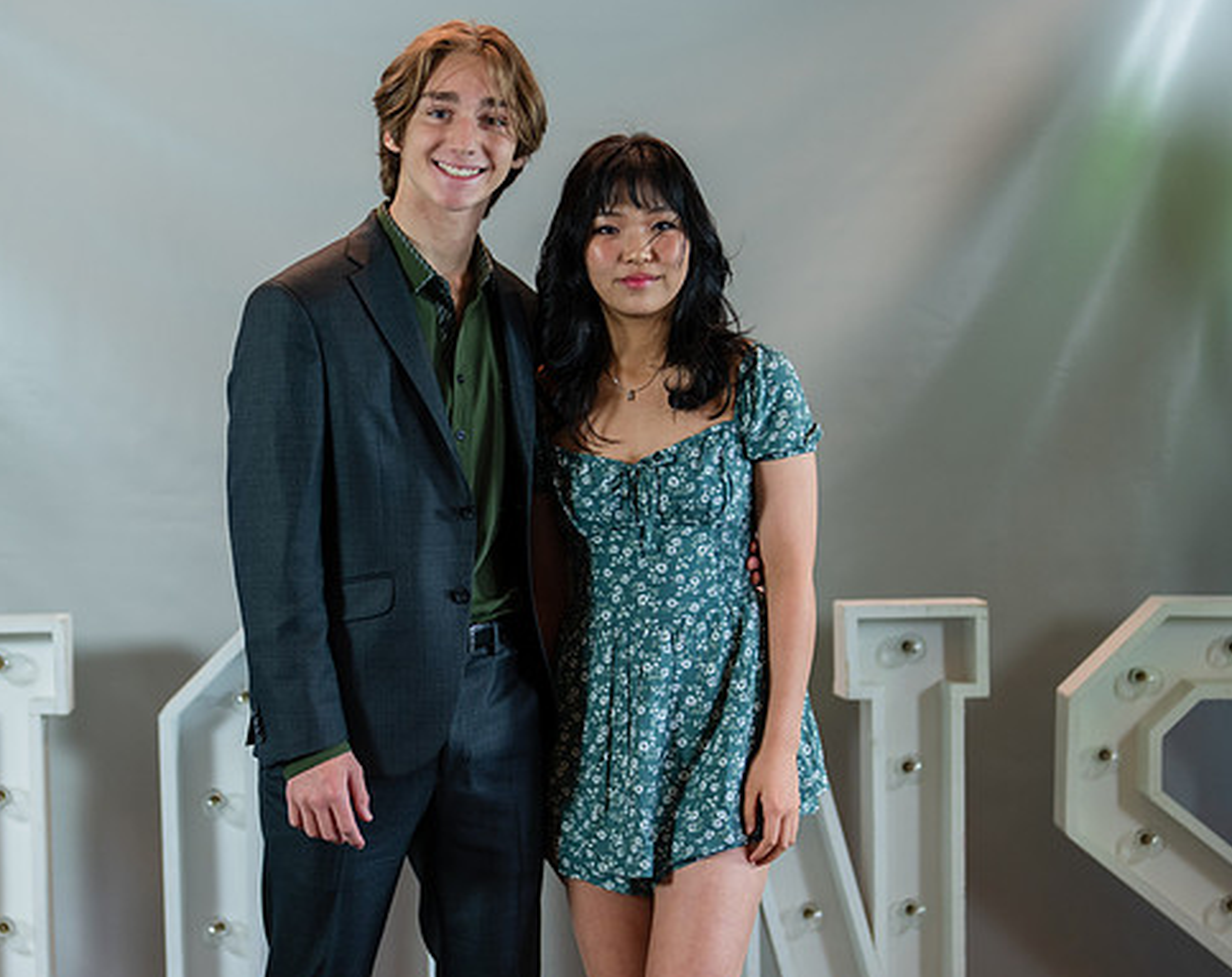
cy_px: 466
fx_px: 2435
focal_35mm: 67
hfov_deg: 28.4
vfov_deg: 22.7
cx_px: 532
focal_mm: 50
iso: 500
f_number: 1.2
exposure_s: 1/320
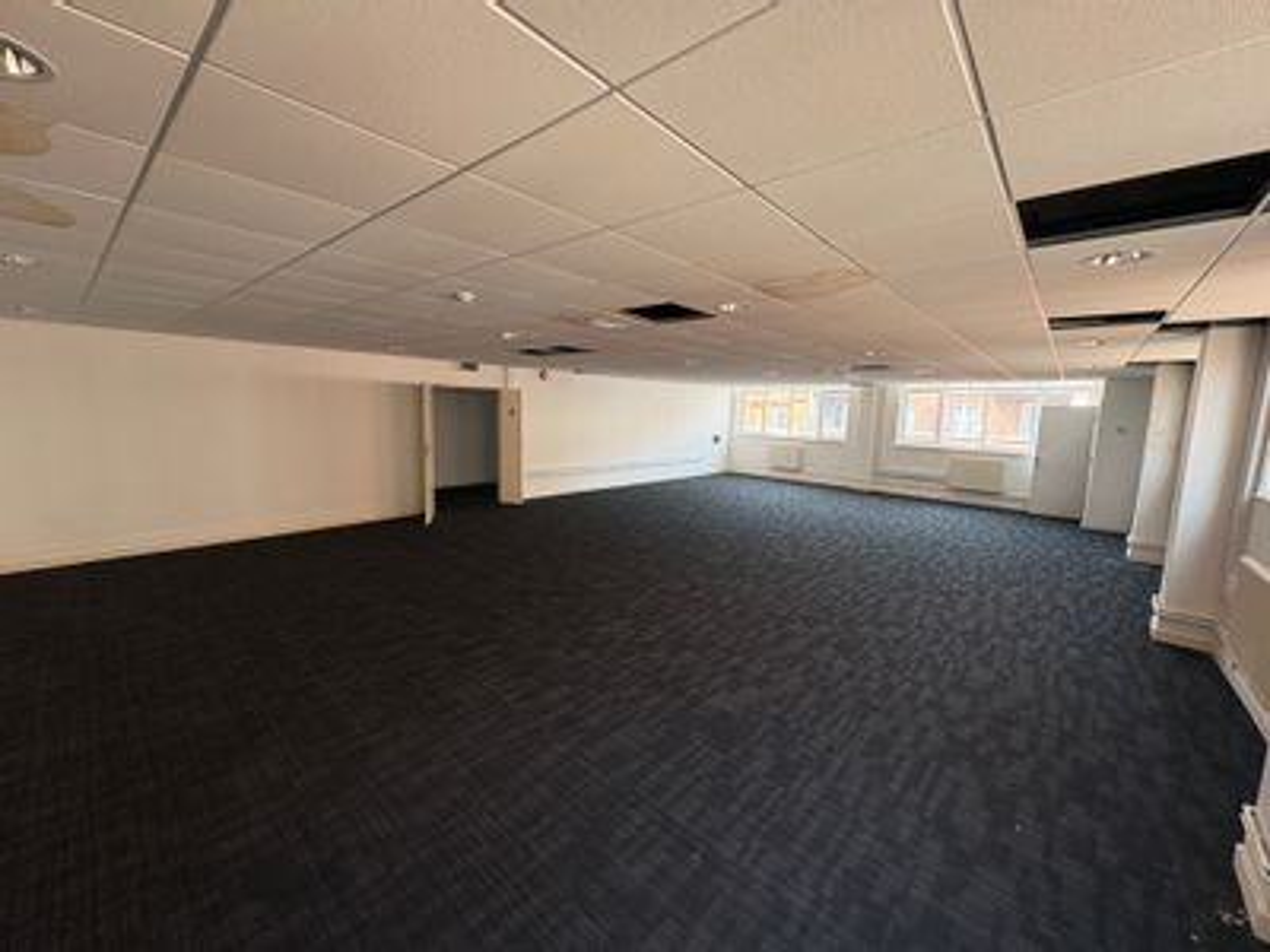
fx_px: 514
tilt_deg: -5.4
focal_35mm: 14
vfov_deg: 85.7
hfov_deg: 102.1
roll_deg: -1.6
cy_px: 476
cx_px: 635
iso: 125
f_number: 2.2
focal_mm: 2.22
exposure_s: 1/99
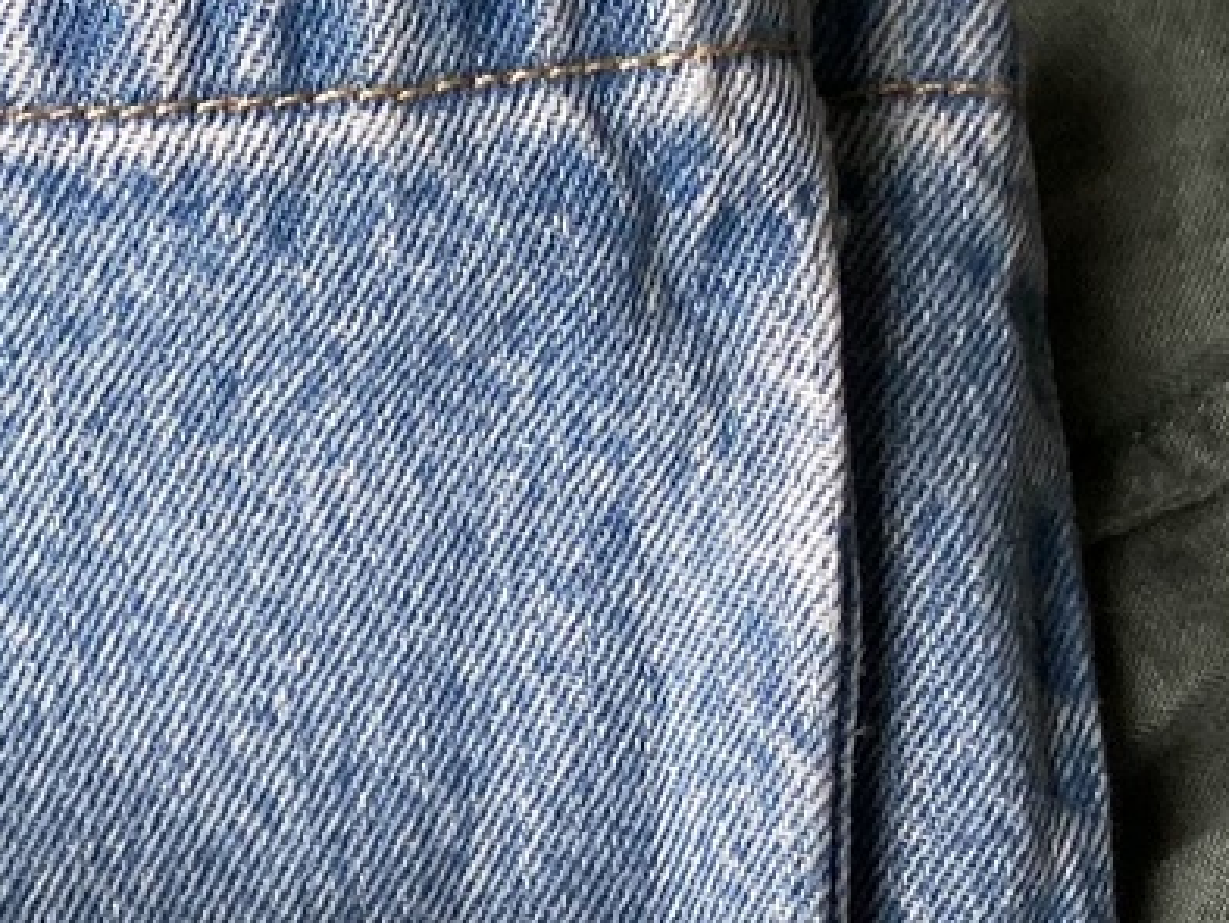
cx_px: -478
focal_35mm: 114
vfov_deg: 10.7
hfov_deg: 16.1
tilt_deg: -82.7
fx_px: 4049
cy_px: 2347
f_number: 1.8
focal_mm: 3.99
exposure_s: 1/60
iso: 100
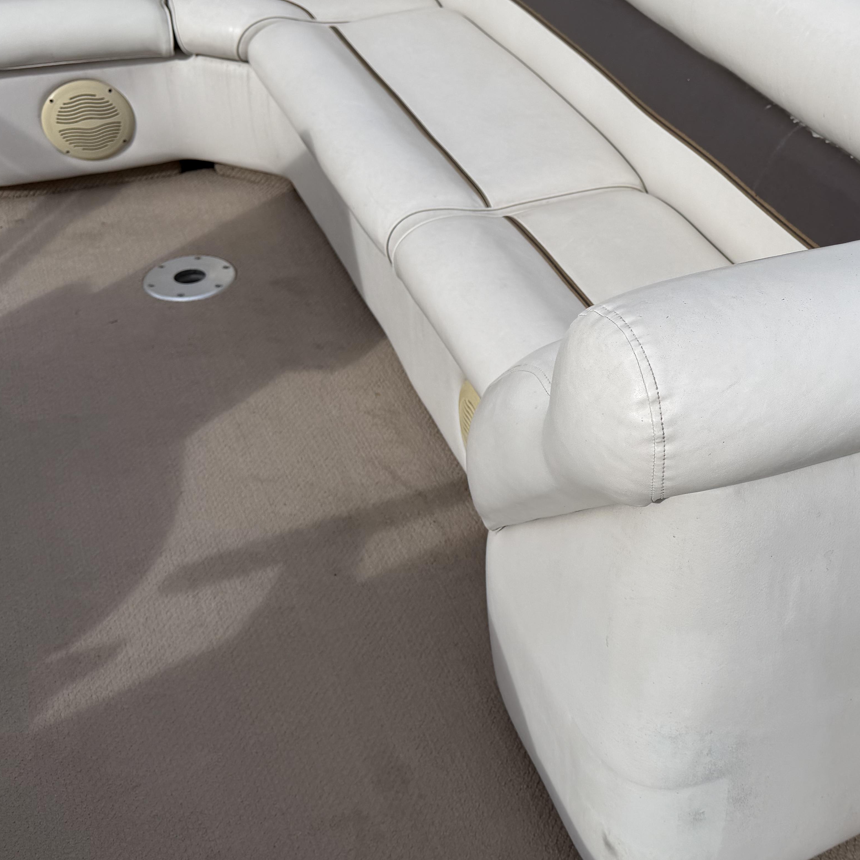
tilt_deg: -40.3
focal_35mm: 39
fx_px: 1096
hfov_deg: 41.5
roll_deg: -2.1
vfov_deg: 42.7
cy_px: 360
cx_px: 651
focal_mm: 6.76
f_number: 1.78
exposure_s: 1/7353
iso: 80
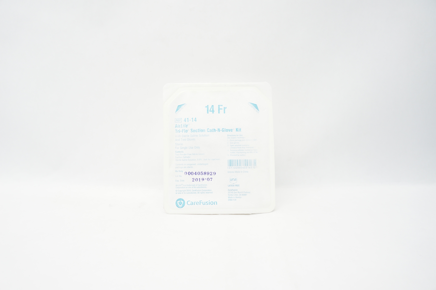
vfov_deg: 47.8
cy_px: 145
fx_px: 327
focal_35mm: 27
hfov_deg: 67.4
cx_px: 218
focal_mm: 18
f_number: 3.5
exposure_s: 1/80
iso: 400
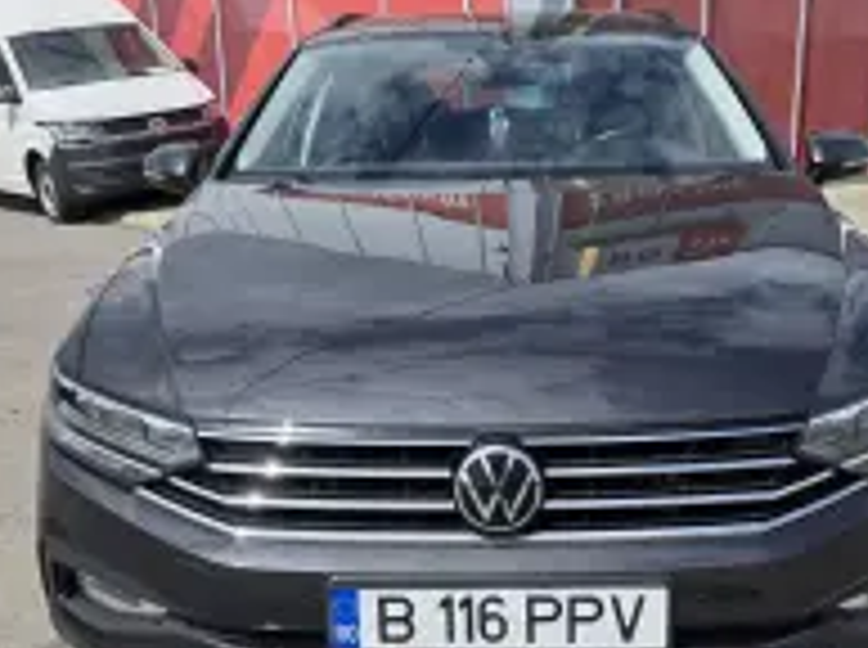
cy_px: 405
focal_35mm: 43
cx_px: 481
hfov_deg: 43.9
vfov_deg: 33.3
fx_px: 1076
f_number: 1.7
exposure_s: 1/7061
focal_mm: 6.3
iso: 80
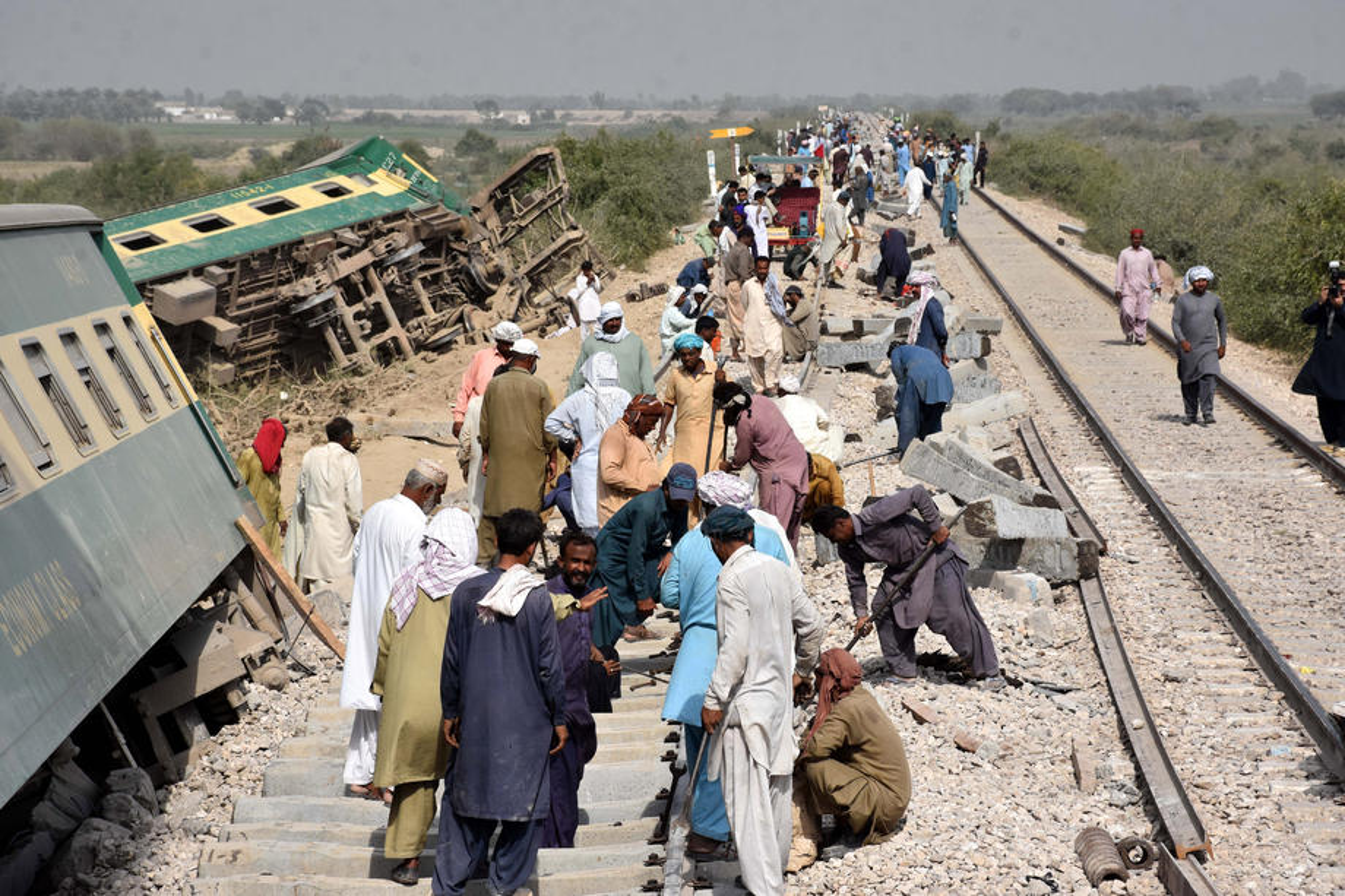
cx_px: 672
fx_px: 4482
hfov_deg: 17.1
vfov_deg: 11.4
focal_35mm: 120
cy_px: 448
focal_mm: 80
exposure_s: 1/640
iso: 400
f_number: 13
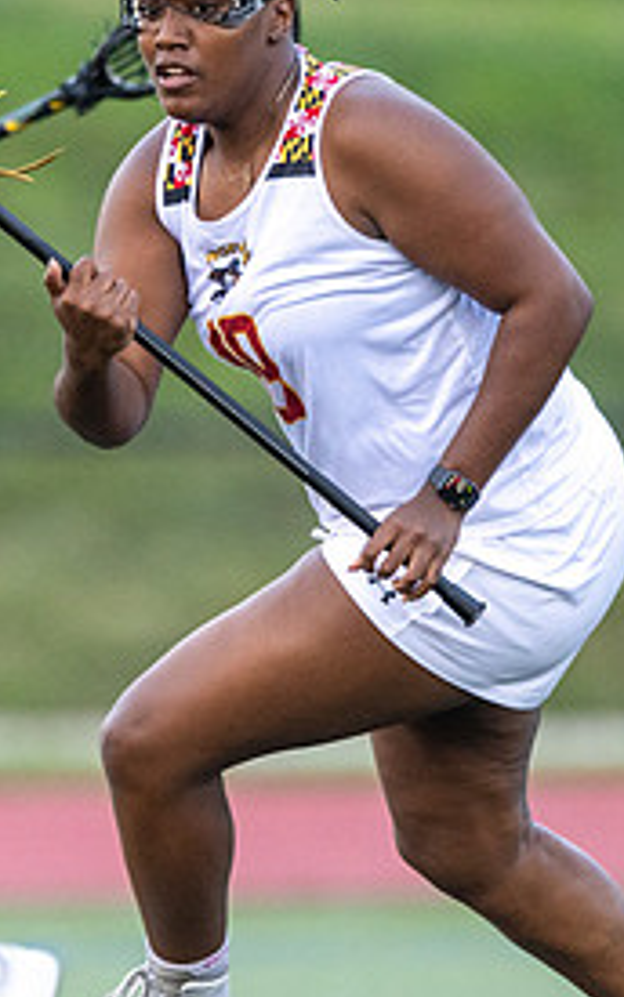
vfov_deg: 1.8
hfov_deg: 1.1
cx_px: 223
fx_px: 32363
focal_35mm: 1190
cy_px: 485
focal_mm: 400
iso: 1800
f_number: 2.8
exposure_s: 1/1250
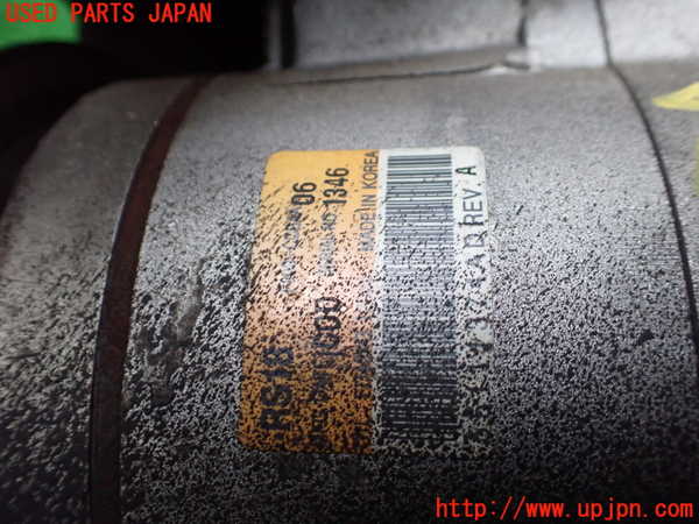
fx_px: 606
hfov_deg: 60.0
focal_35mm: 30
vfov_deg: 46.8
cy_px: 262
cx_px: 350
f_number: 2.3
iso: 800
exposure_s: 1/125
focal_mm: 5.4
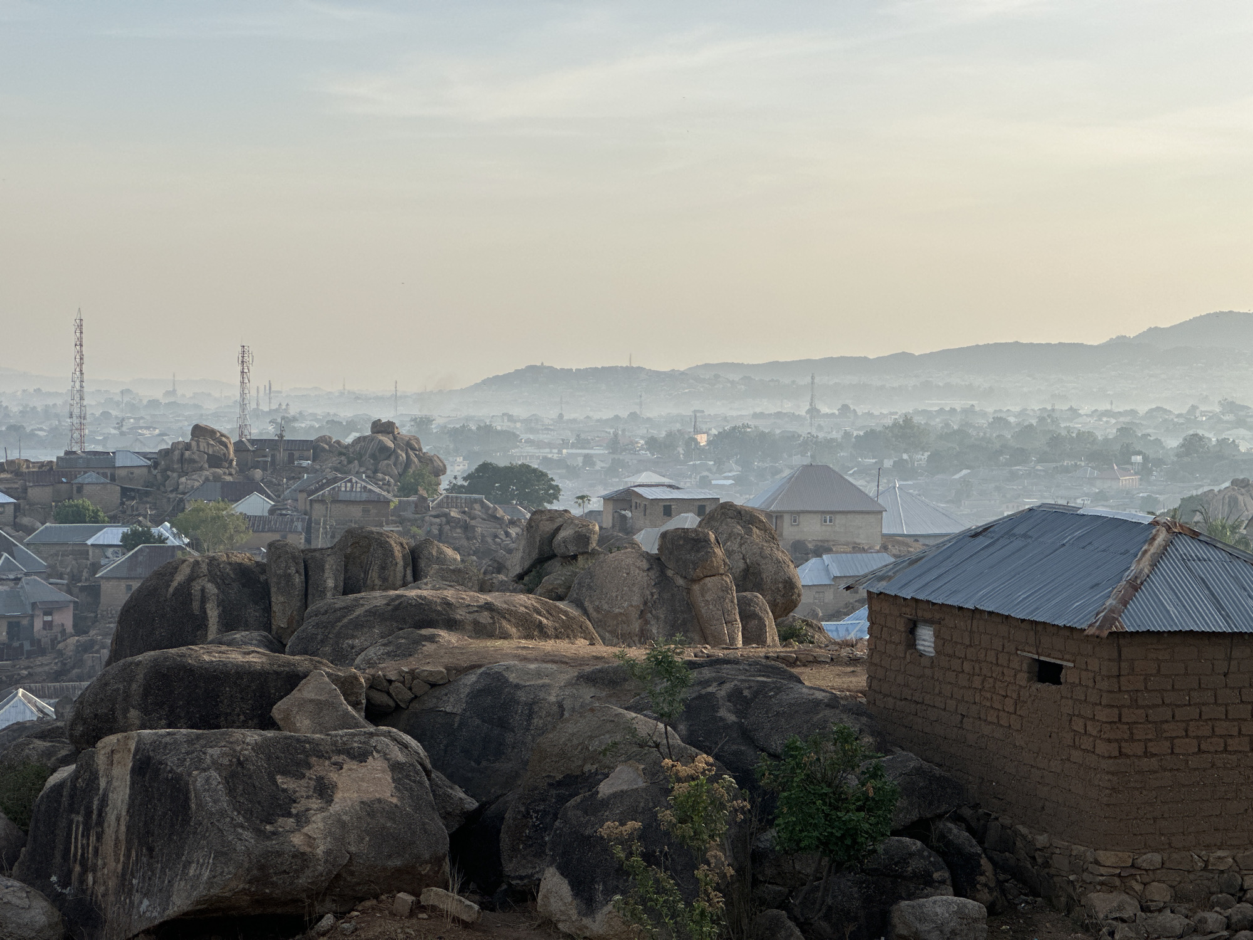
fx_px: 2787
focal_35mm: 77
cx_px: 626
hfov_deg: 25.3
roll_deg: -0.9
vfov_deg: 19.1
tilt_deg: -2.0
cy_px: 470
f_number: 2.8
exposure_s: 1/449
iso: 32
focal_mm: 9
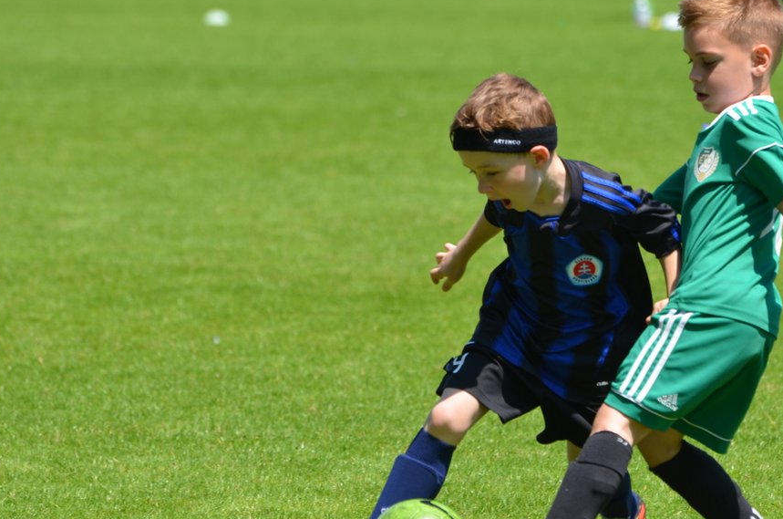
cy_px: 349
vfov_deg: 2.8
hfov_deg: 4.3
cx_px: 489
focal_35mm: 482
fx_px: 10462
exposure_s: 1/640
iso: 200
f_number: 6.3
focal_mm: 230
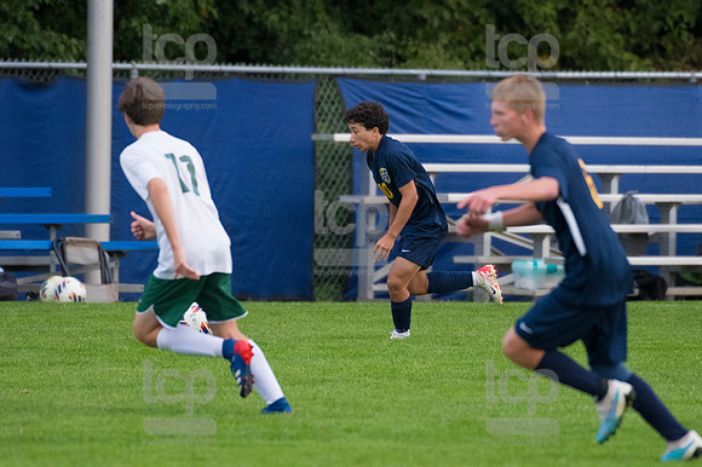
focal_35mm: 660
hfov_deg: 3.1
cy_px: 234
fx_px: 12862
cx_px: 351
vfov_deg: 2.1
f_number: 5.6
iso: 3200
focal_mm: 440
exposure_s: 1/2000
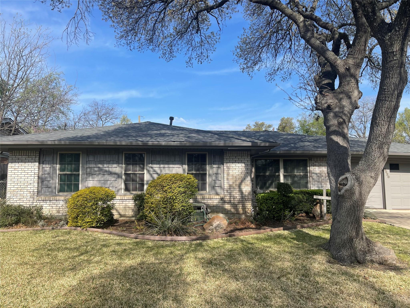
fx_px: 296
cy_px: 154
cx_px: 205
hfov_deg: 69.4
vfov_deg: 54.9
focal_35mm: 25
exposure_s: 1/2857
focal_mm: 5.1
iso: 32
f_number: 1.6
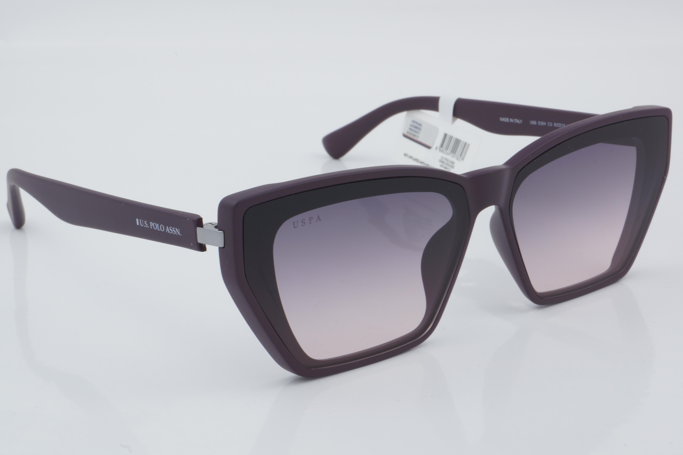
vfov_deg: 18.2
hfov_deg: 27.0
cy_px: 228
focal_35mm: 75
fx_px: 1423
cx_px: 342
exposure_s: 1/4
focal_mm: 50
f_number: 32
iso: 100
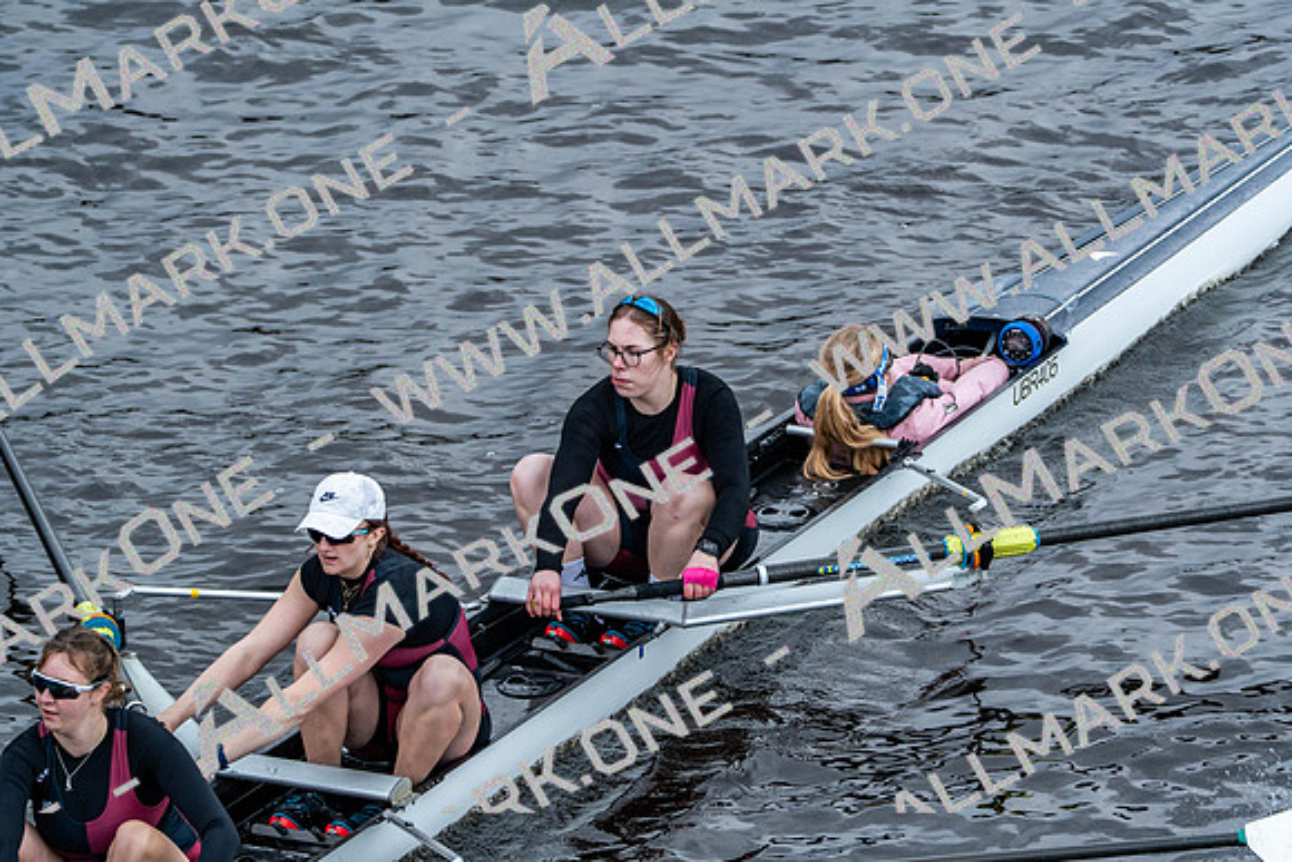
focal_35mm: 404
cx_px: 646
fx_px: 14502
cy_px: 431
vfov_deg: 3.4
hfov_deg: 5.1
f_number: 6.3
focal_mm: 404
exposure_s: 1/1000
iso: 2000
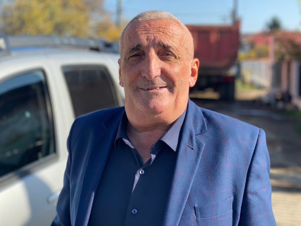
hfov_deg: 36.8
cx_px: 150
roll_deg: +0.7
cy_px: 113
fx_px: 452
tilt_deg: -5.7
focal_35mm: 52
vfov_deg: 28.0
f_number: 2
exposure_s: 1/959
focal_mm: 6
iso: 20
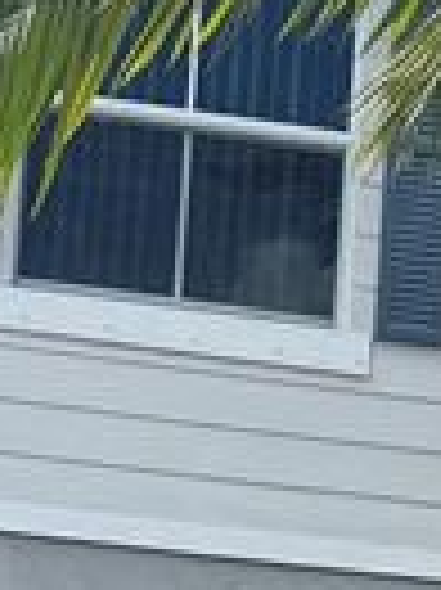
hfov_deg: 11.9
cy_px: 835
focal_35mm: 122
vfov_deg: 15.2
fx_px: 2076
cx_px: 508
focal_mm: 6.76
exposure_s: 1/2415
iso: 80
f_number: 1.78
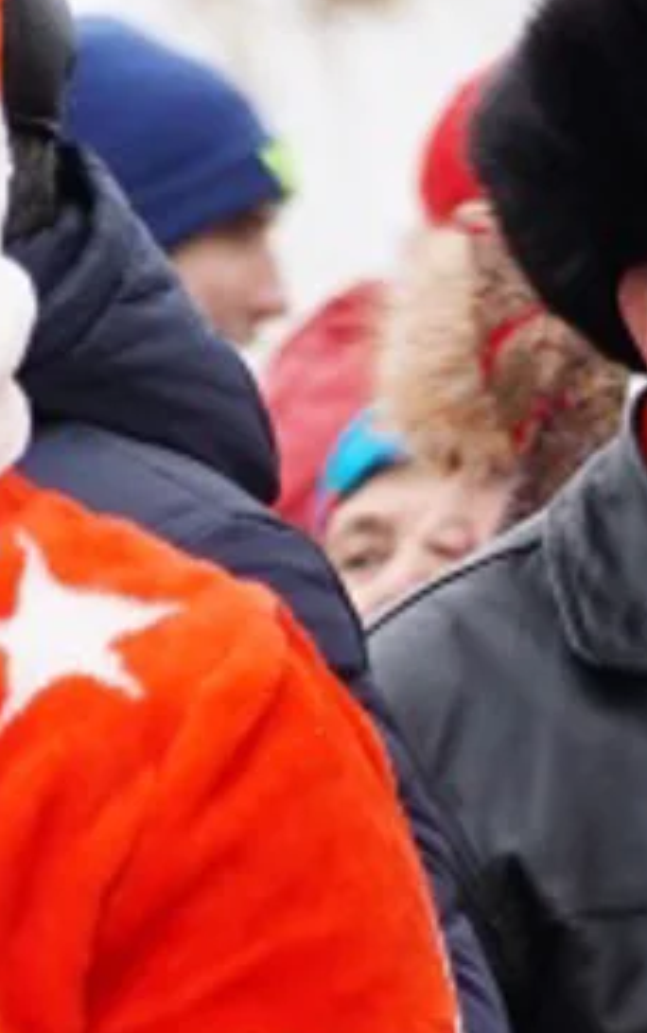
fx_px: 39689
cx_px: 406
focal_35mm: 1409
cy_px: 1525
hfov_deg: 0.9
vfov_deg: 1.5
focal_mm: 160
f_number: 5
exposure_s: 1/250
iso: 320
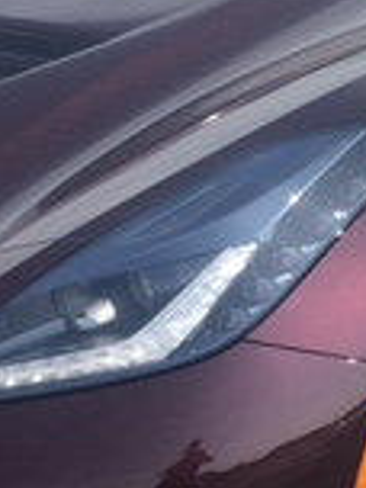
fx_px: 1720
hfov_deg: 12.0
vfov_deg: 16.1
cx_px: 356
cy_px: 286
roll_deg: +0.9
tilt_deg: -20.0
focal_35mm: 122
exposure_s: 1/668
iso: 25
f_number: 2.2
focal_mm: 4.15
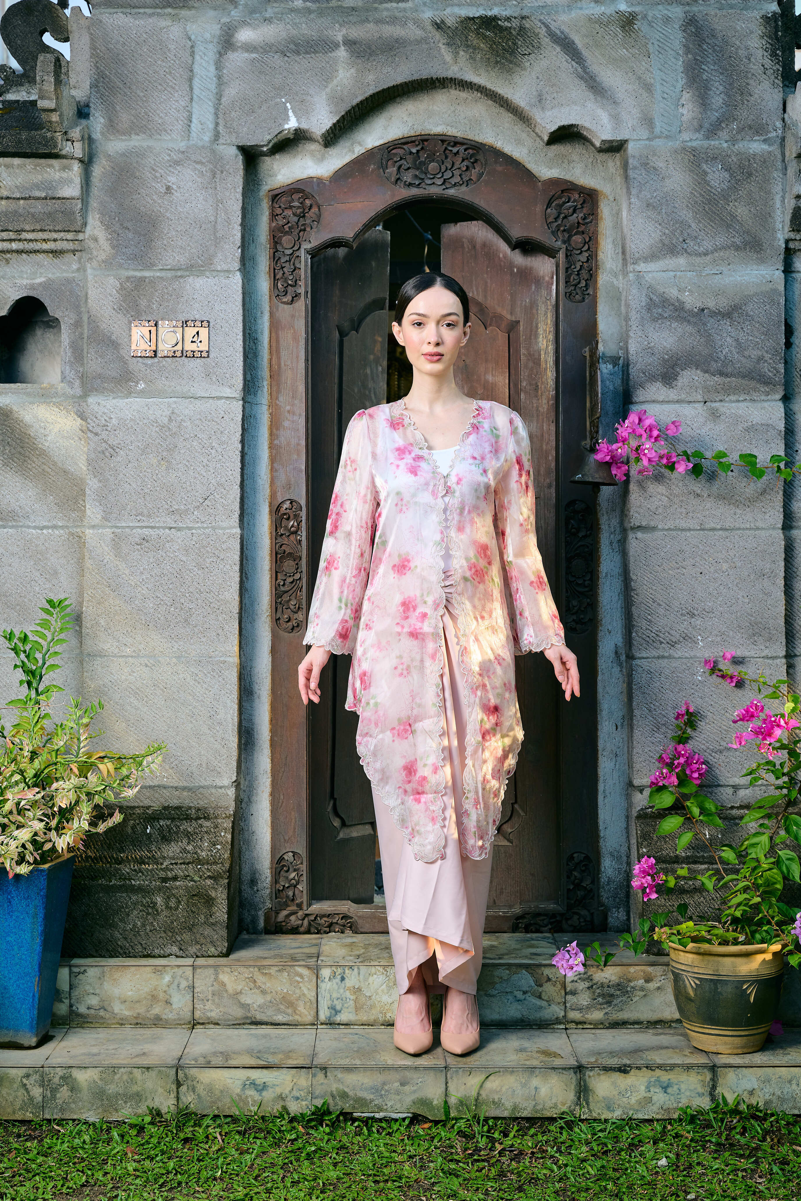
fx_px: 1735
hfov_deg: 26.0
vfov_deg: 38.2
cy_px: 600
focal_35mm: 52
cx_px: 400
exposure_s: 1/160
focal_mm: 52
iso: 320
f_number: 5
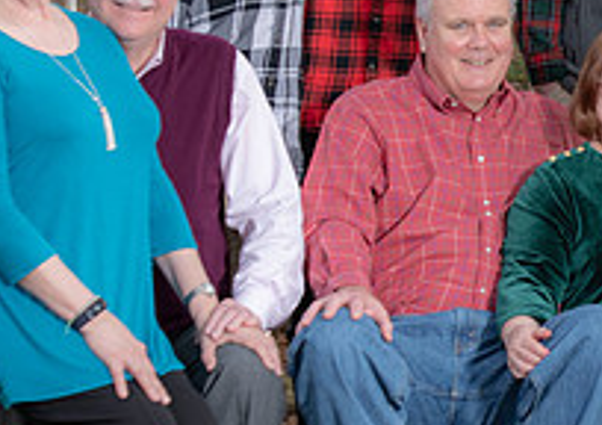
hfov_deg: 9.6
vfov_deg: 6.8
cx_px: 583
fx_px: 3559
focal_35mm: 209
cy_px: 185
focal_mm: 70
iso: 320
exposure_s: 1/250
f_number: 5.6
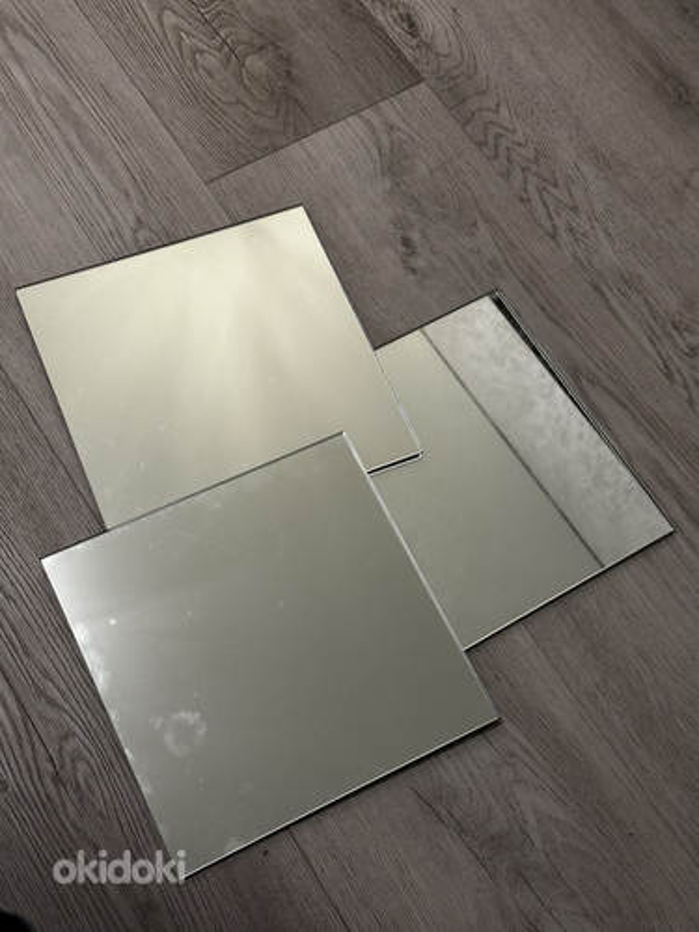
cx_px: 350
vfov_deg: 39.7
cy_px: 466
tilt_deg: -64.9
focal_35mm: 48
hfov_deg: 30.3
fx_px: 1292
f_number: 1.78
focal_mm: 6.86
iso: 200
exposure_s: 1/33
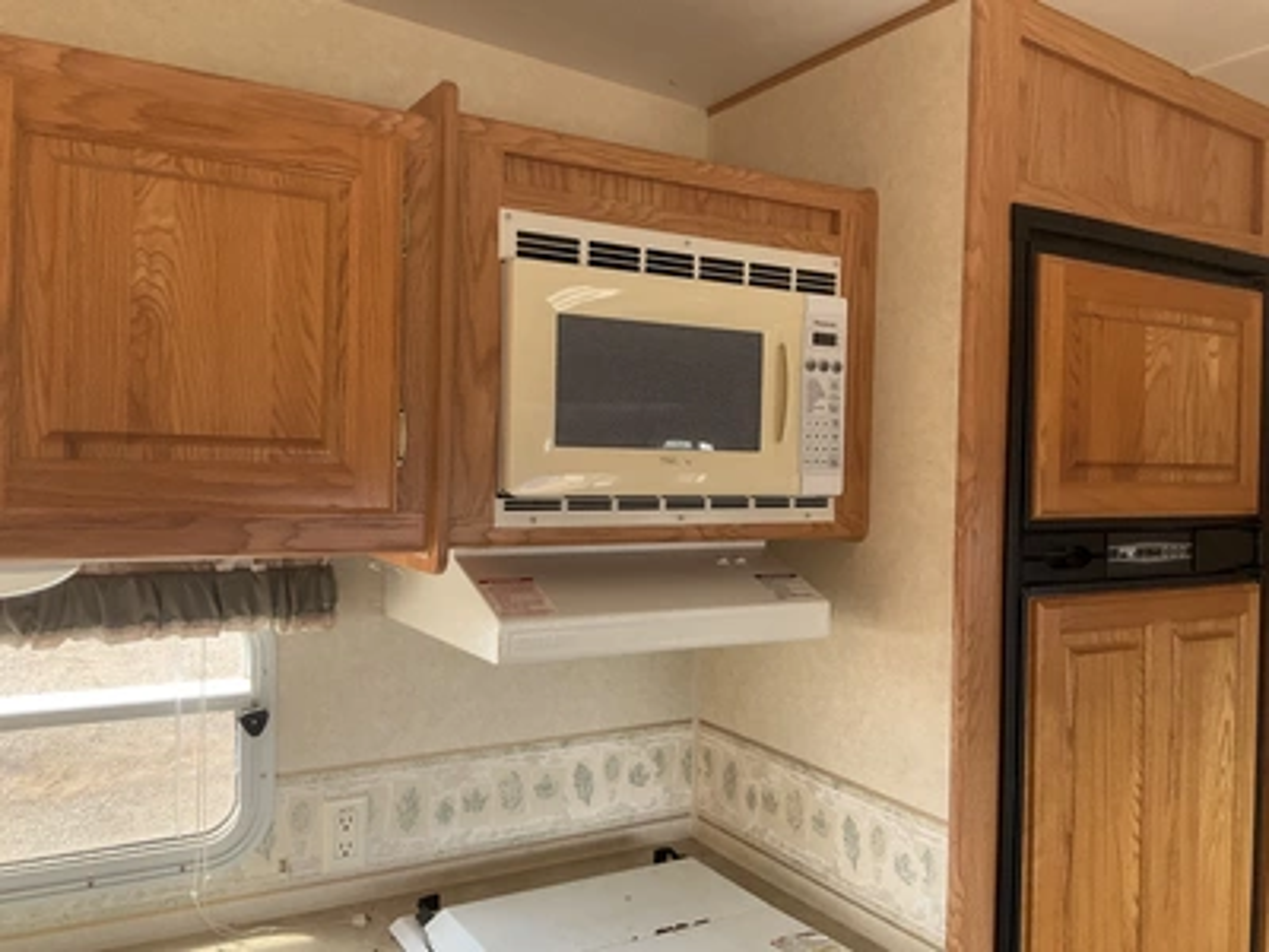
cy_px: 476
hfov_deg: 61.7
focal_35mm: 29
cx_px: 634
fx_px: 1063
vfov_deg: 48.2
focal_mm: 3
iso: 64
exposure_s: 1/122
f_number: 1.8
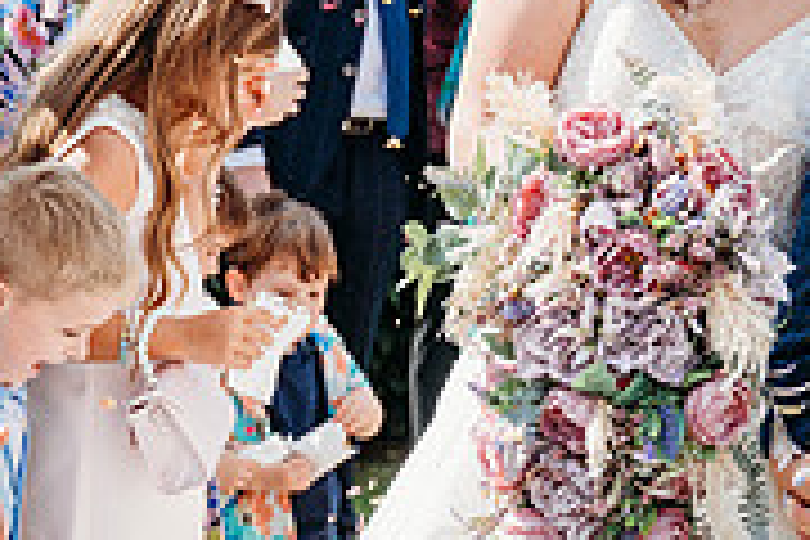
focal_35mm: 190
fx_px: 4275
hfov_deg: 10.6
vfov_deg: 7.2
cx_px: 1030
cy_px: 45
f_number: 5
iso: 250
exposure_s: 1/800
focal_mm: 59
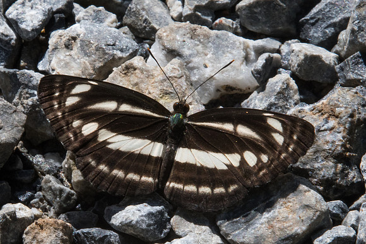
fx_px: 11456
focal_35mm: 1127
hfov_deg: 1.8
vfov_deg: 1.2
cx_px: 204
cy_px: 147
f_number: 22
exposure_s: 1/250
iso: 800
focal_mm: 400
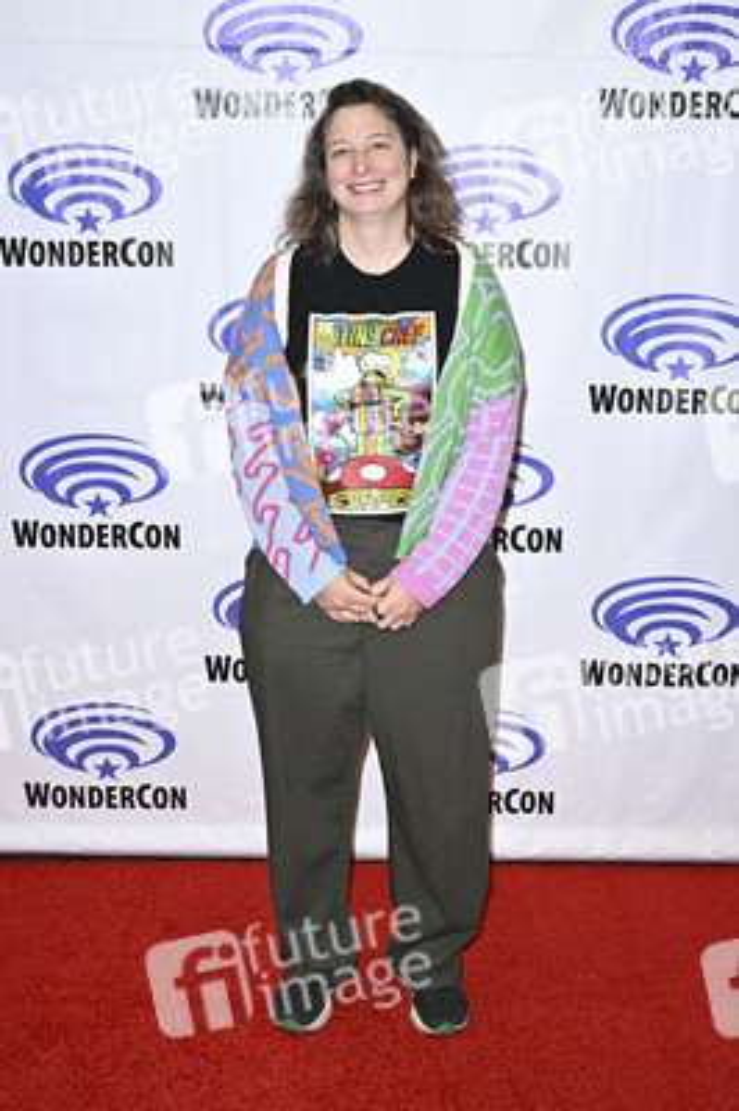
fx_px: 1234
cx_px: 370
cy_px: 556
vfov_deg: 48.5
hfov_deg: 33.3
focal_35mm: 40
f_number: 5.6
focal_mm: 40
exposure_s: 1/200
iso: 1250
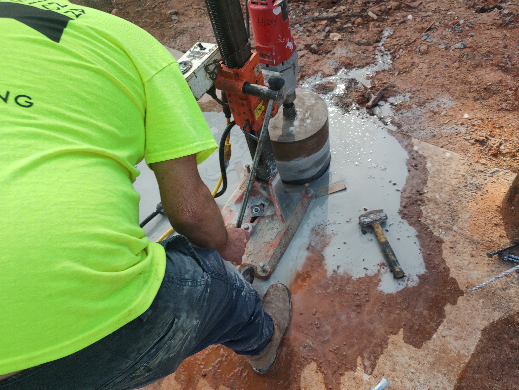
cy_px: 195
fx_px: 360
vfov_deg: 56.8
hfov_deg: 71.6
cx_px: 260
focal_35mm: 24
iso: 100
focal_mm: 5.88
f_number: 1.9
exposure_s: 1/174
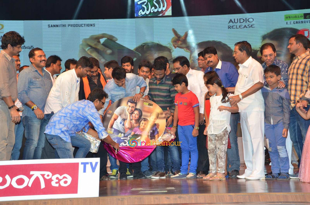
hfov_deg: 37.9
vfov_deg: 25.6
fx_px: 451
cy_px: 102
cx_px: 155
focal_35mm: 52
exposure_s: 1/125
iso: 1000
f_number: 7.1
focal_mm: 35
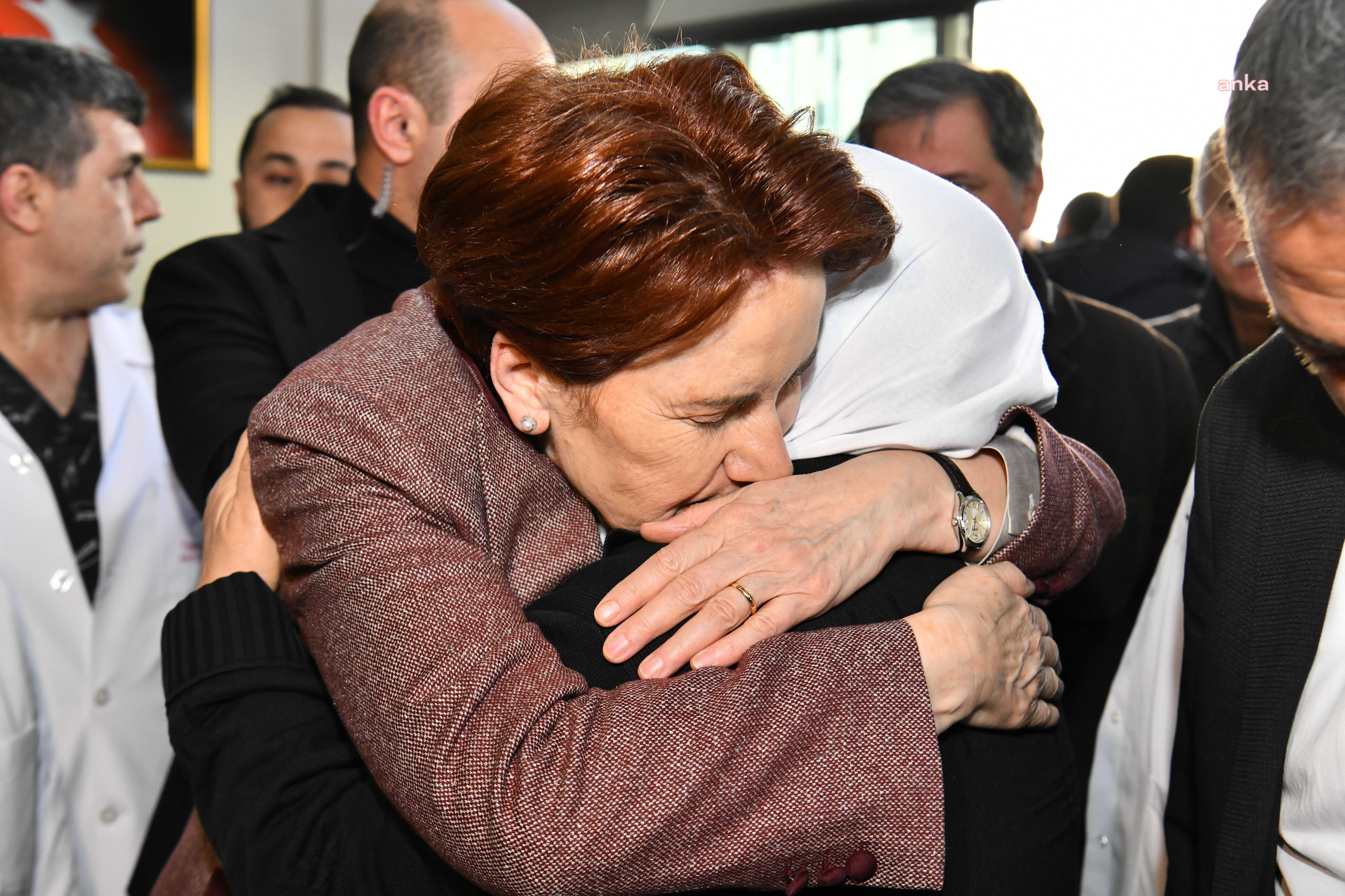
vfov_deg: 30.5
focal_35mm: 44
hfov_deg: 44.5
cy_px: 448
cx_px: 672
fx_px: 1644
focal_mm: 44
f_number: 5.6
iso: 1600
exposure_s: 1/180
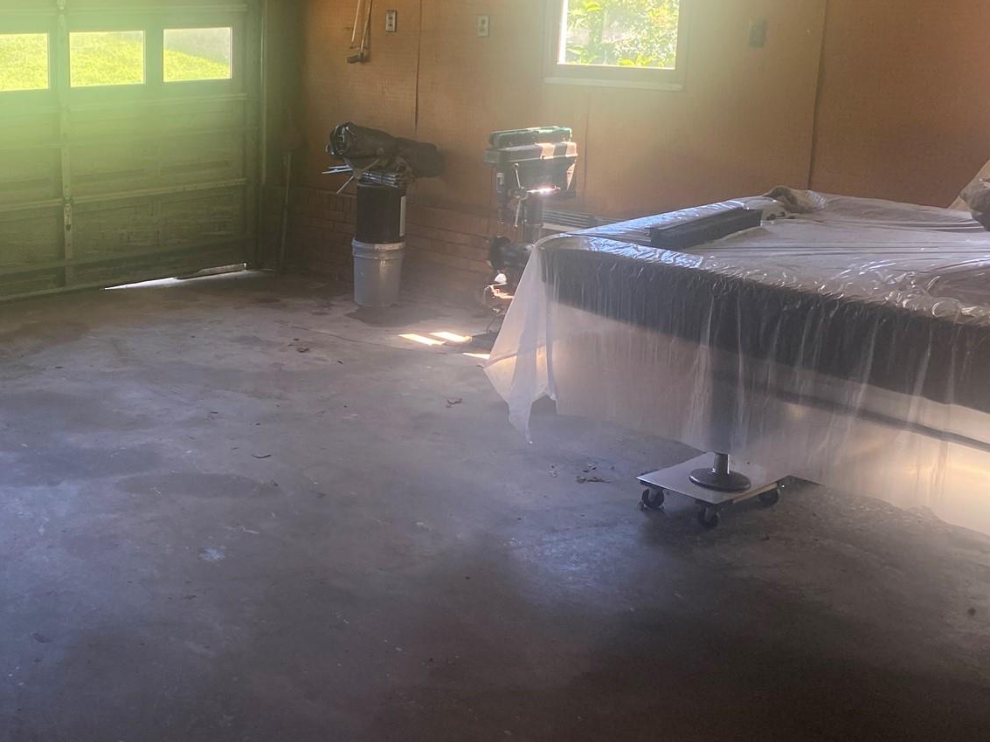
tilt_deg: -16.3
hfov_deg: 38.9
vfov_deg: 30.9
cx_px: 197
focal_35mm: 47
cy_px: 351
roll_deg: +1.1
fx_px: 1344
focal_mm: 4.25
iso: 64
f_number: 1.8
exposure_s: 1/121
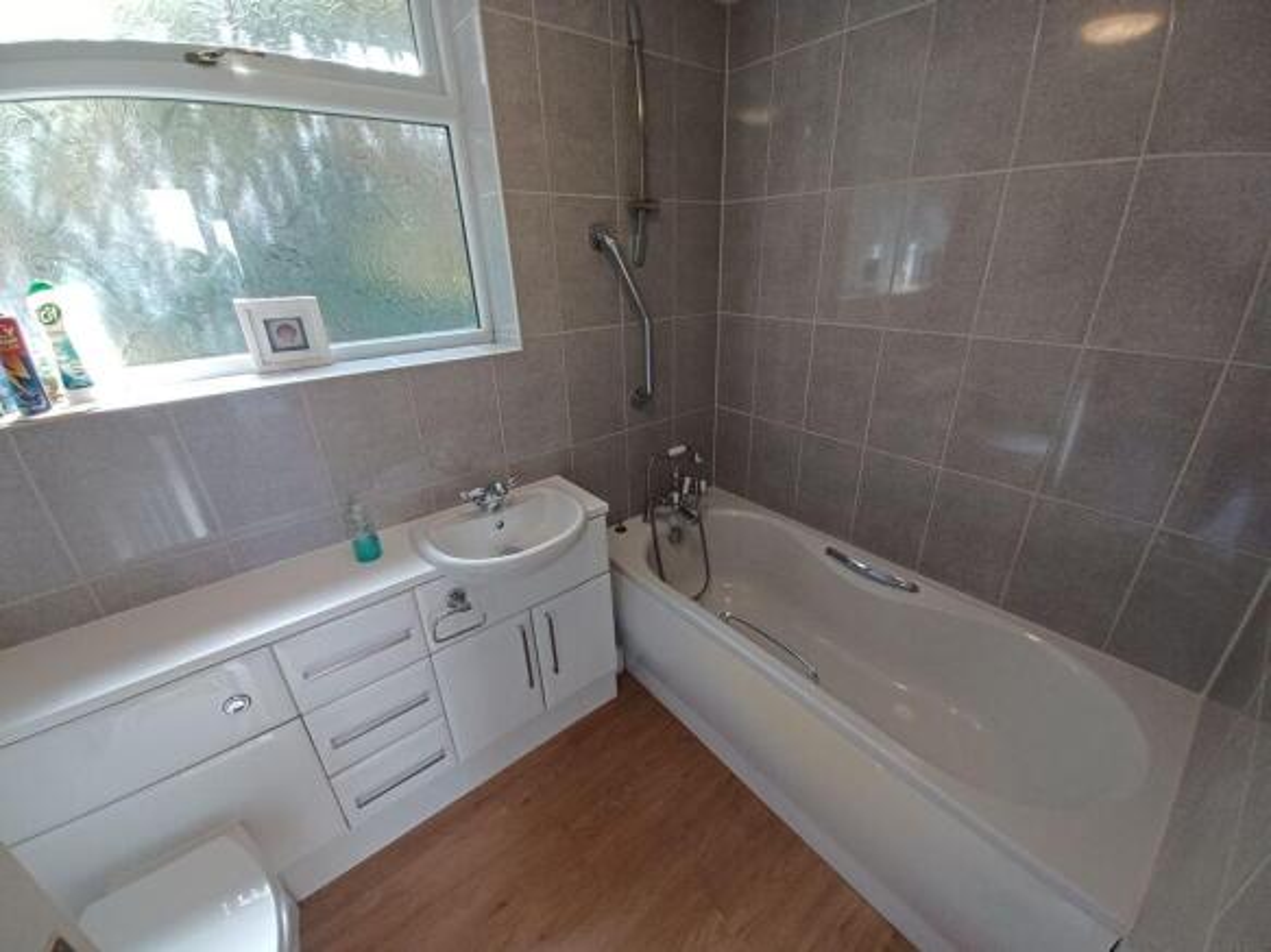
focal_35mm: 13
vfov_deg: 89.9
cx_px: 636
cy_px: 476
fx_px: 477
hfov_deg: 106.2
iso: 125
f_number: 2.2
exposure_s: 1/50
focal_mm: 1.42
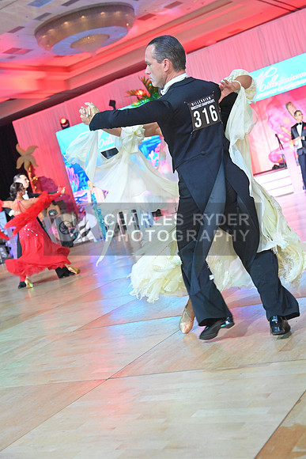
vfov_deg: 41.1
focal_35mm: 48
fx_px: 612
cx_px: 153
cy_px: 230
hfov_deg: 28.1
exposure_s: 1/500
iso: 6400
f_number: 5
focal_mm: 48
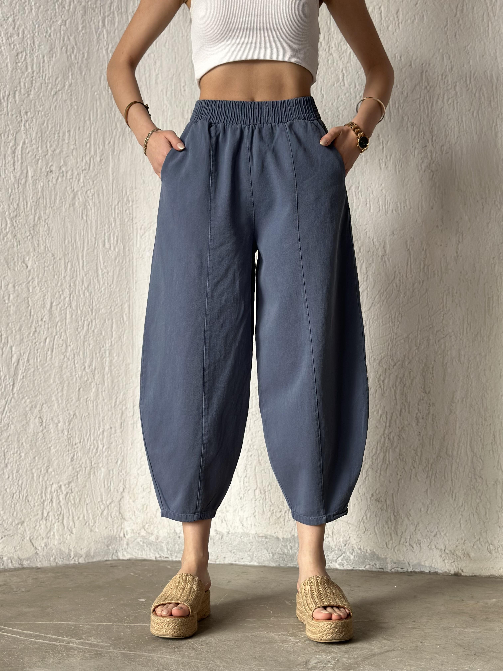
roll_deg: -0.8
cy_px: 336
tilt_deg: +1.9
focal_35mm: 48
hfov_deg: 30.3
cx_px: 252
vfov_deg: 39.7
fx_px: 930
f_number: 1.78
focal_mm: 6.86
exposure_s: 1/121
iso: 100
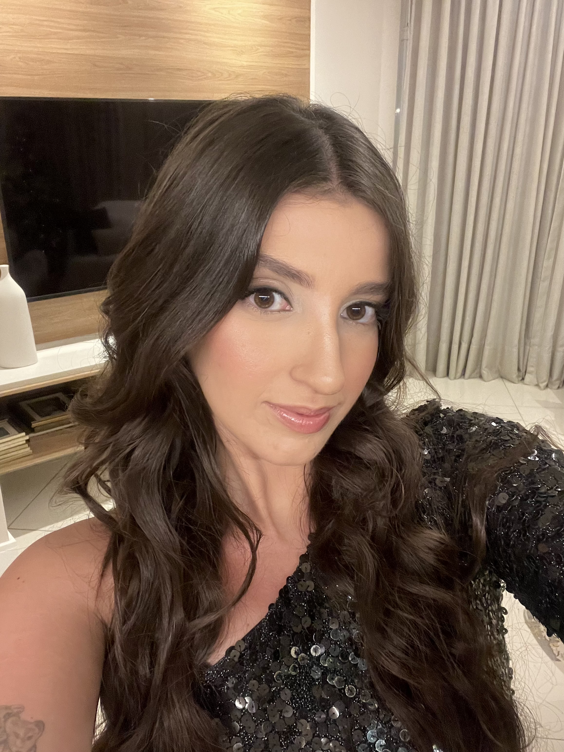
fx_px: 652
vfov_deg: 60.0
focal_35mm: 30
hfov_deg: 46.8
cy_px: 376
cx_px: 282
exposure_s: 1/47
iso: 400
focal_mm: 2.71
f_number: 2.2
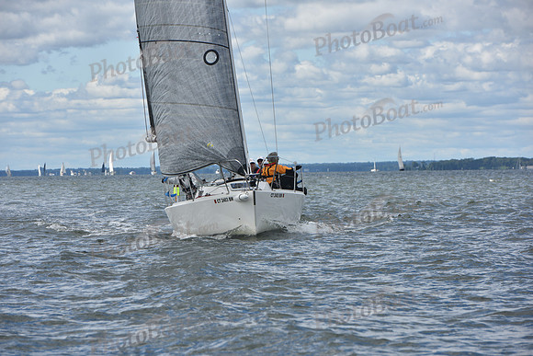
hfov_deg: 10.3
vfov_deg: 6.9
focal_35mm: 200
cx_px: 266
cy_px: 178
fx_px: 2962
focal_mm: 200
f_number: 10
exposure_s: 1/800
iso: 250
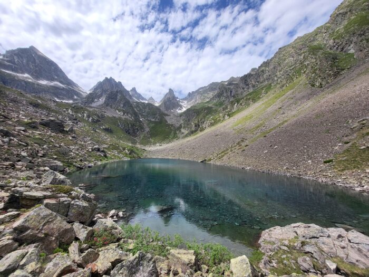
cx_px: 184
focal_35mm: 13
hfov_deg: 106.2
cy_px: 138
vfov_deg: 89.9
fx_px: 139
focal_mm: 1.74
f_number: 2.2
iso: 32
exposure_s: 1/1365
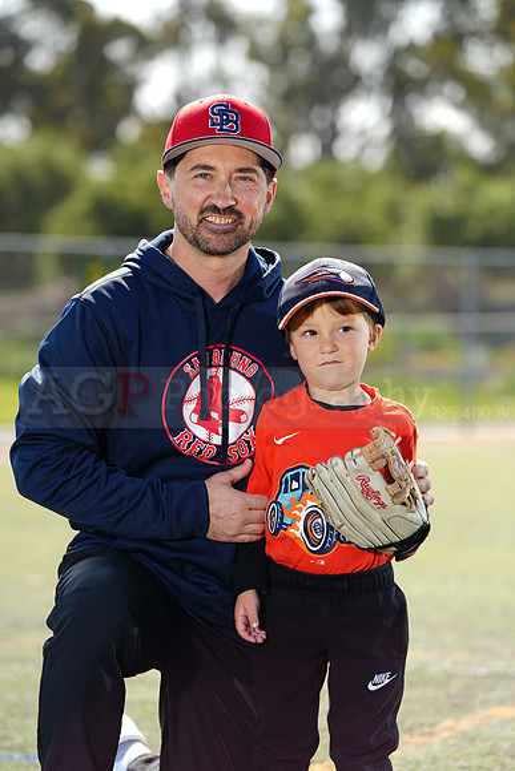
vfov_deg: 14.2
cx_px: 258
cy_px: 386
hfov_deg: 9.5
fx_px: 3088
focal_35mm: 144
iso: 50
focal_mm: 144
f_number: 4
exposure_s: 1/250
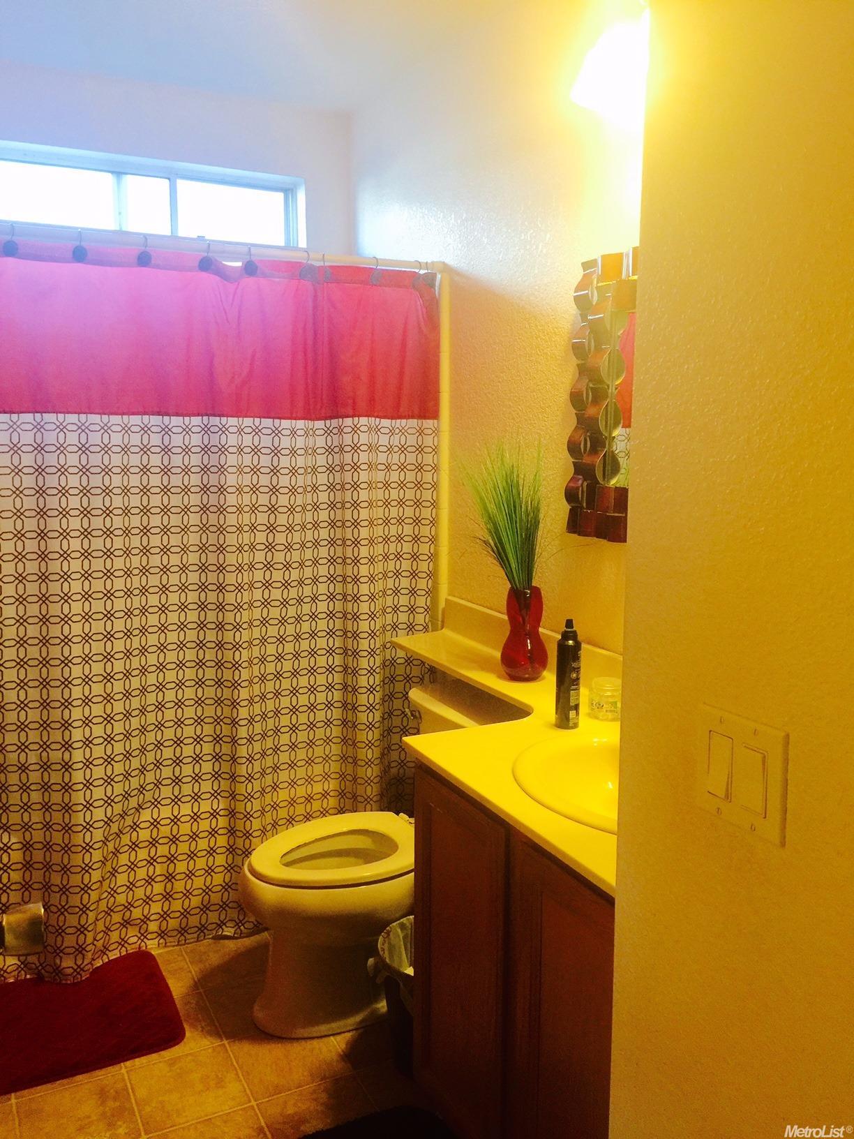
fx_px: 954
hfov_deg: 48.2
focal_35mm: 29
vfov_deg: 61.7
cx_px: 427
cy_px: 570
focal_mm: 4.15
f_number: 2.2
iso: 80
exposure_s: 1/15
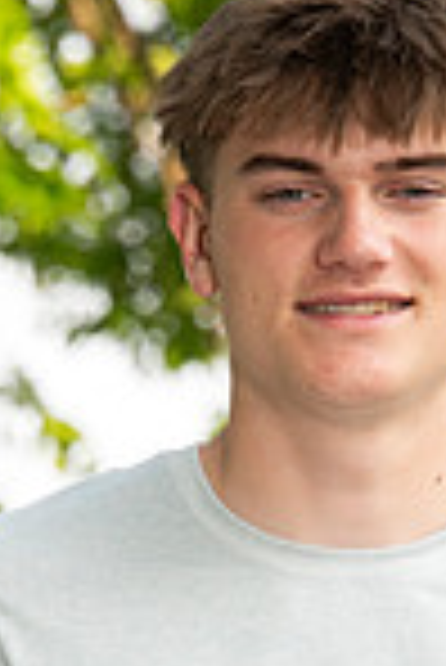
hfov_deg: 2.5
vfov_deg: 3.8
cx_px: 257
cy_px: 801
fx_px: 10122
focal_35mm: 546
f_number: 7.1
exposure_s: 1/160
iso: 320
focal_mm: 180
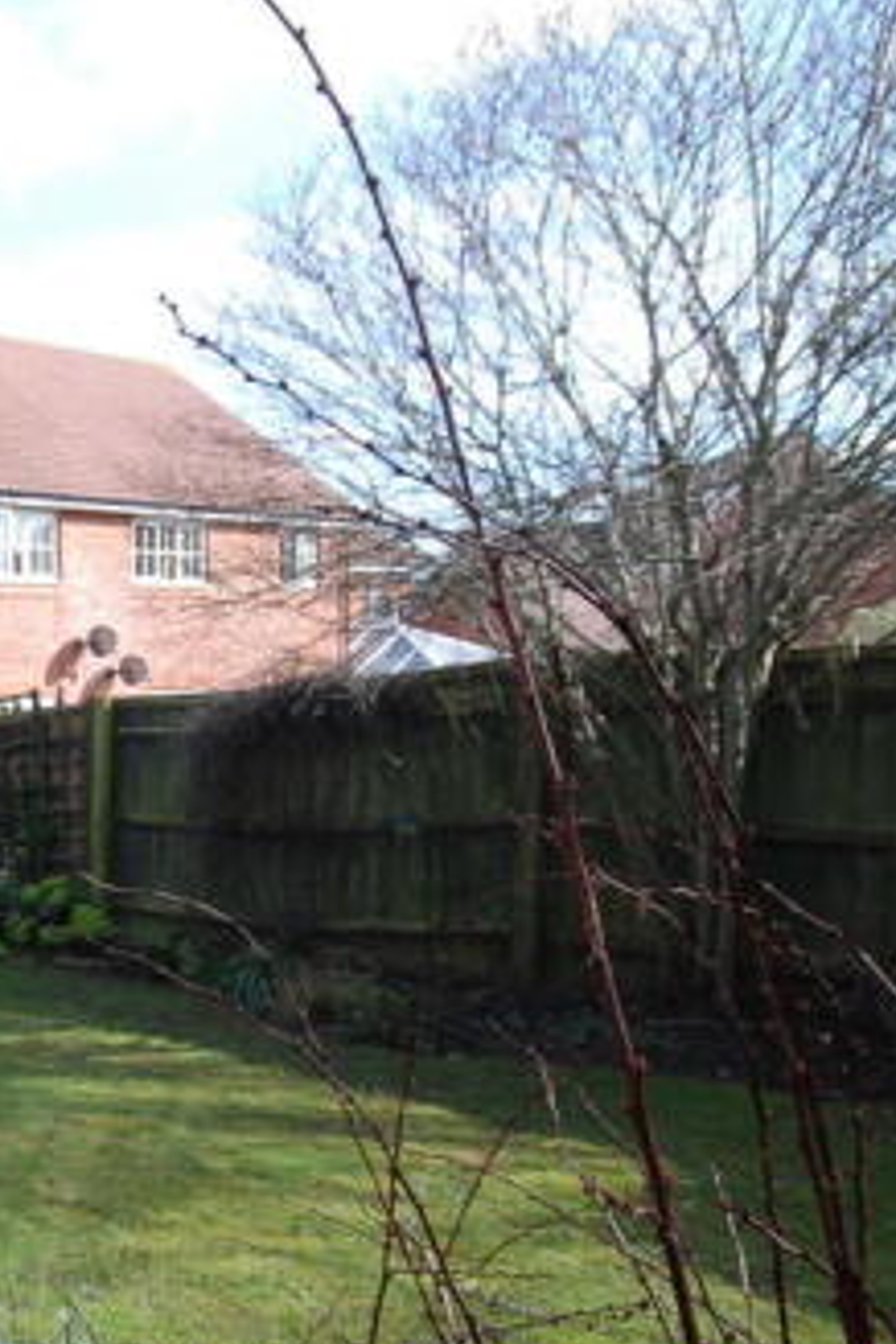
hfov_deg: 30.5
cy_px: 824
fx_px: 1344
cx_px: -216
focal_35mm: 36
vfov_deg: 52.7
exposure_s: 1/250
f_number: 8
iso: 640
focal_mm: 12
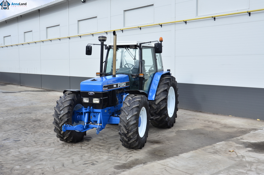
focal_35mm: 39
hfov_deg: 49.6
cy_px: 88
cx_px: 132
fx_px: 285
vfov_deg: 34.1
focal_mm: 26
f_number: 10
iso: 125
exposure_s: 1/100
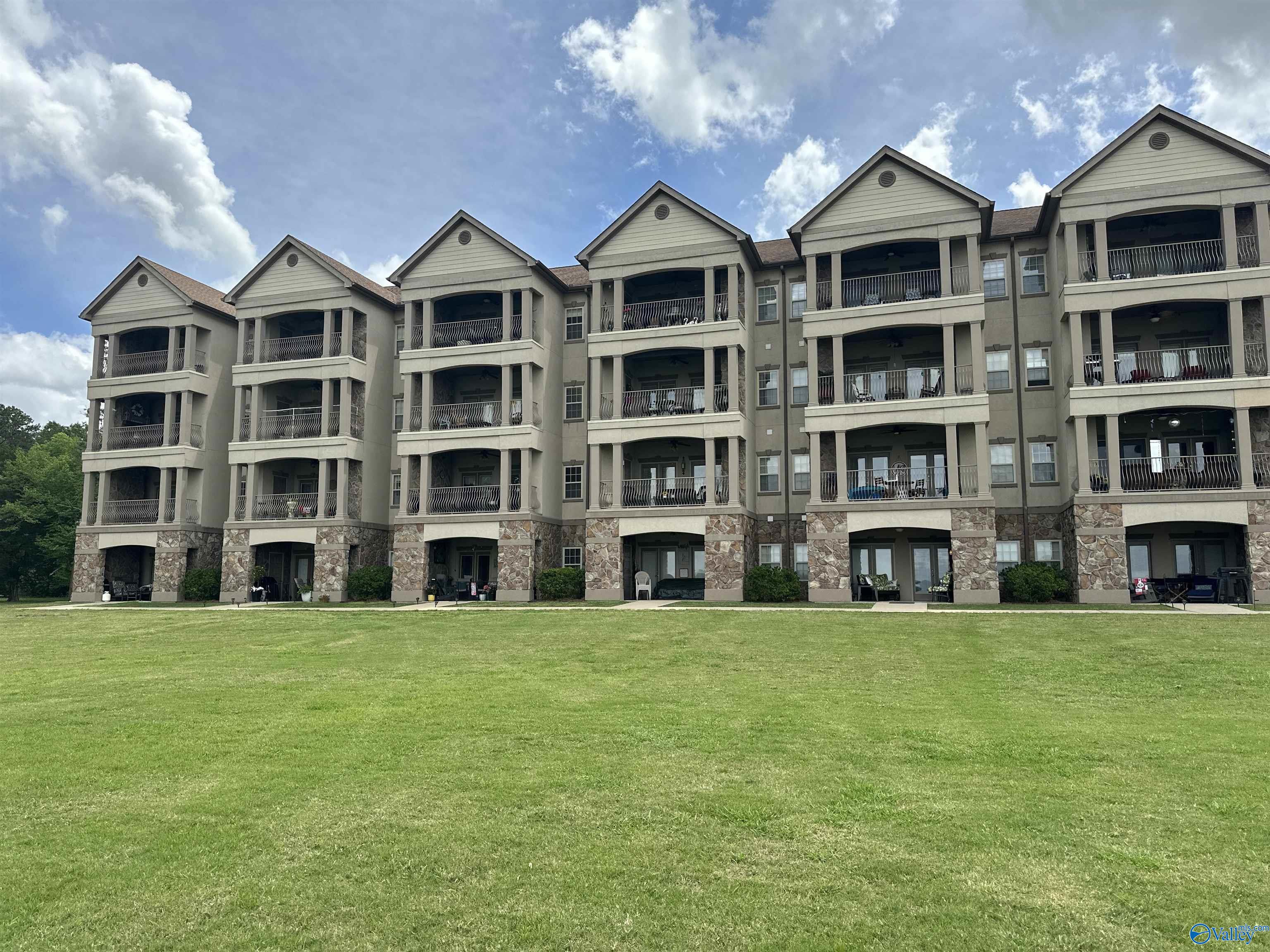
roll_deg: -0.1
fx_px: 881
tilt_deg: +8.8
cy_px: 476
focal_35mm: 24
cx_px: 635
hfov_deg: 71.6
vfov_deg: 56.8
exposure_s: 1/3861
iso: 80
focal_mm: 6.86
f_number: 1.78
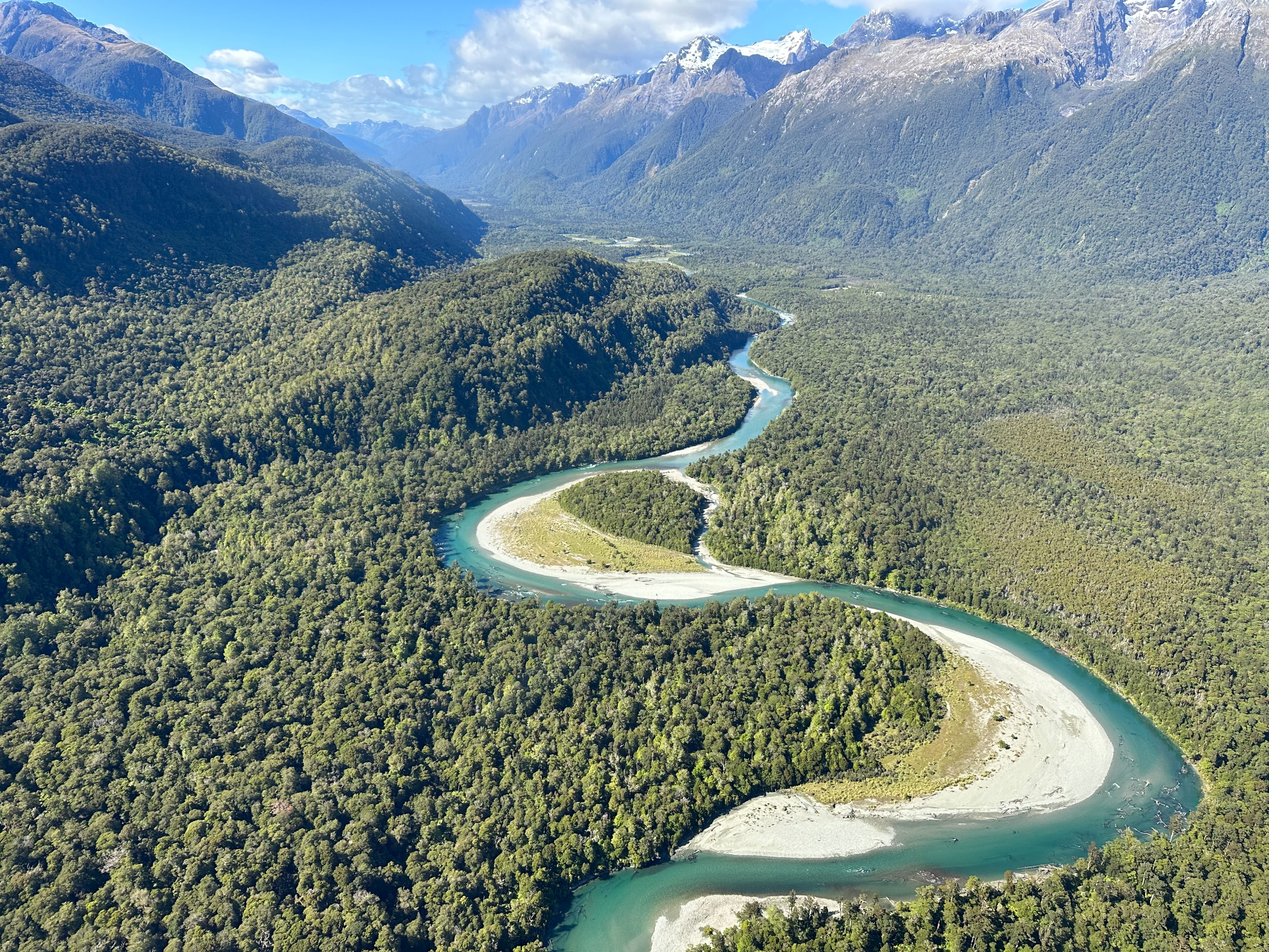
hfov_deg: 71.6
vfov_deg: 56.8
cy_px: 476
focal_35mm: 24
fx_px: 880
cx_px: 634
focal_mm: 6.86
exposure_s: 1/1949
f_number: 1.78
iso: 80
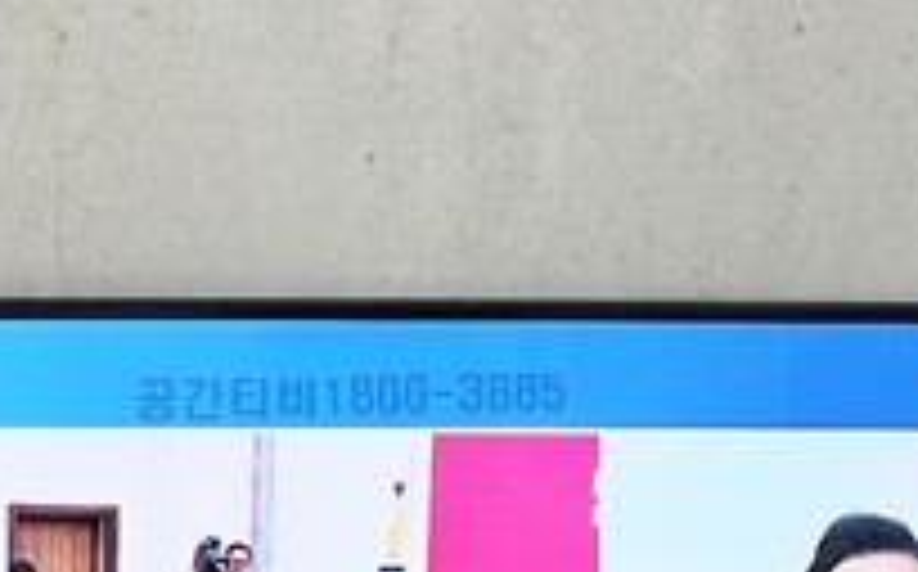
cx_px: 482
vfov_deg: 10.8
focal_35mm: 120
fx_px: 2999
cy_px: 104
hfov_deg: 17.4
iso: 64
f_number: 1.8
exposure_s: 1/180
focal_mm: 5
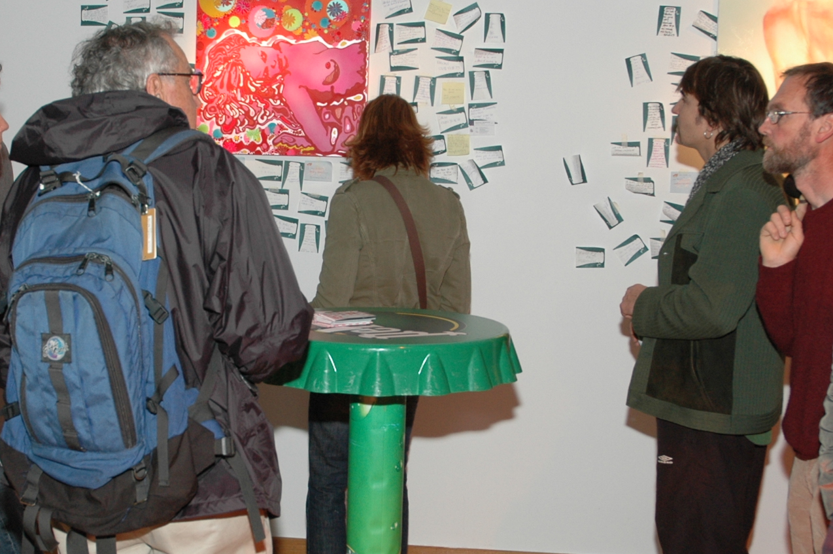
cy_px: 326
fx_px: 1341
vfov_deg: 23.3
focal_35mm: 58
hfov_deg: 34.3
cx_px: 305
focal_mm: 22
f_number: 5
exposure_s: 1/60
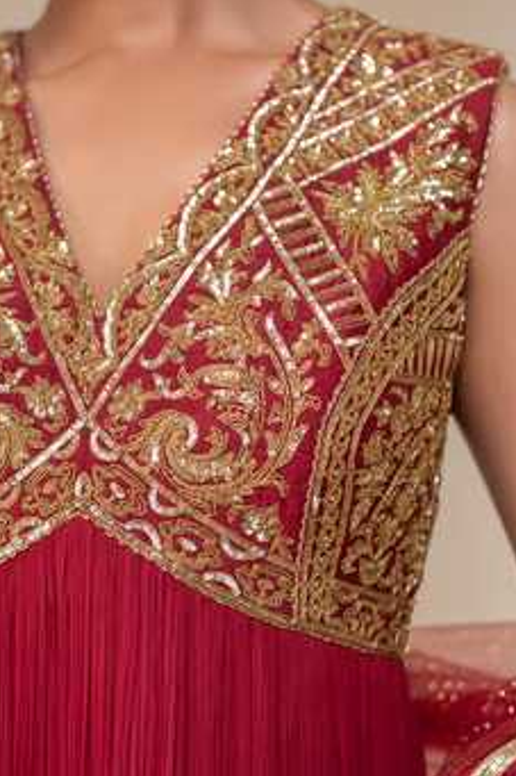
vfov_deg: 26.1
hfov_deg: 17.6
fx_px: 1657
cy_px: 554
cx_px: 157
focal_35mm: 77
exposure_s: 1/160
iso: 500
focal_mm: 50
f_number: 2.5
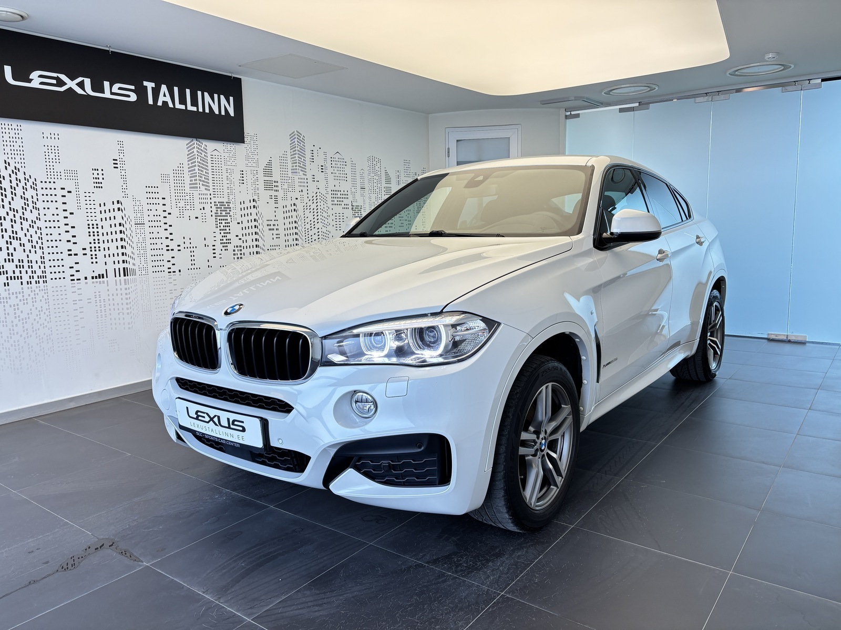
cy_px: 315
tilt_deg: -8.0
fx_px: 632
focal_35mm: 26
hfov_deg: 67.3
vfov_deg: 53.1
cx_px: 420
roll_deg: +1.0
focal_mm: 5.96
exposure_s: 1/126
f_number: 1.6
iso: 50
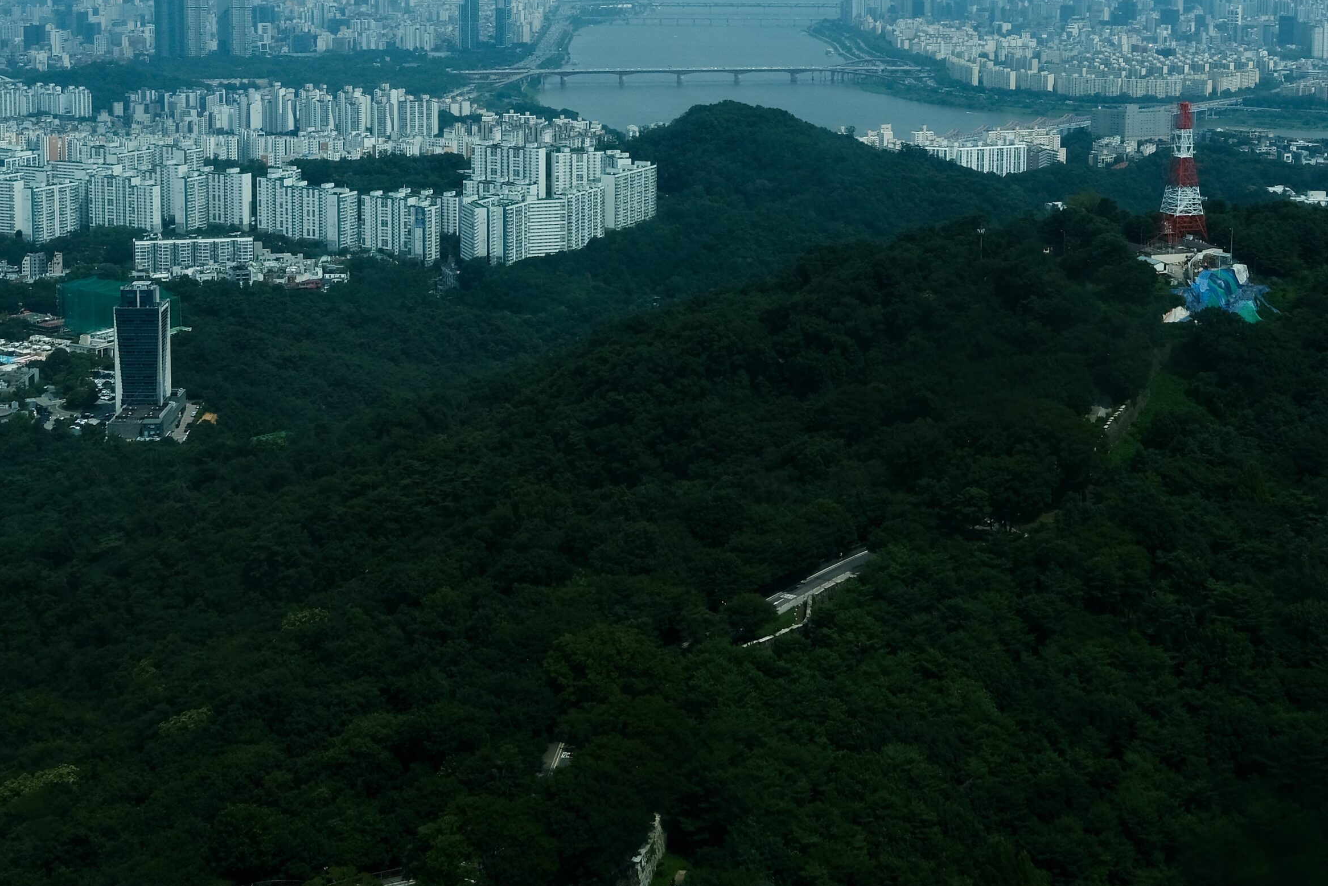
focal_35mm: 60
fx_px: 2213
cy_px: 133
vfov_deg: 22.2
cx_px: 694
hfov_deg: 33.4
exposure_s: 1/250
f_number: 16
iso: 320
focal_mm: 23
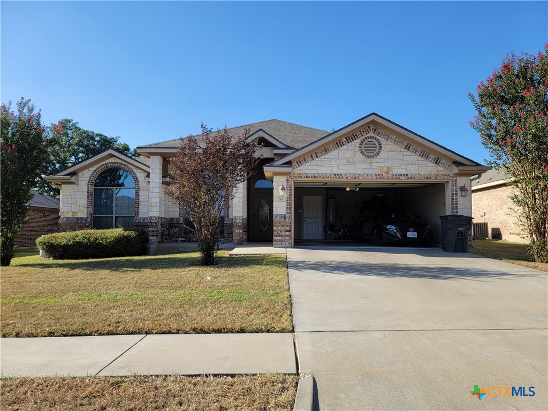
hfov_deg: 69.4
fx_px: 396
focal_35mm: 25
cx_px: 274
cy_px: 206
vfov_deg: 54.9
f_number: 1.8
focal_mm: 7
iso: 20
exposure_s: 1/703
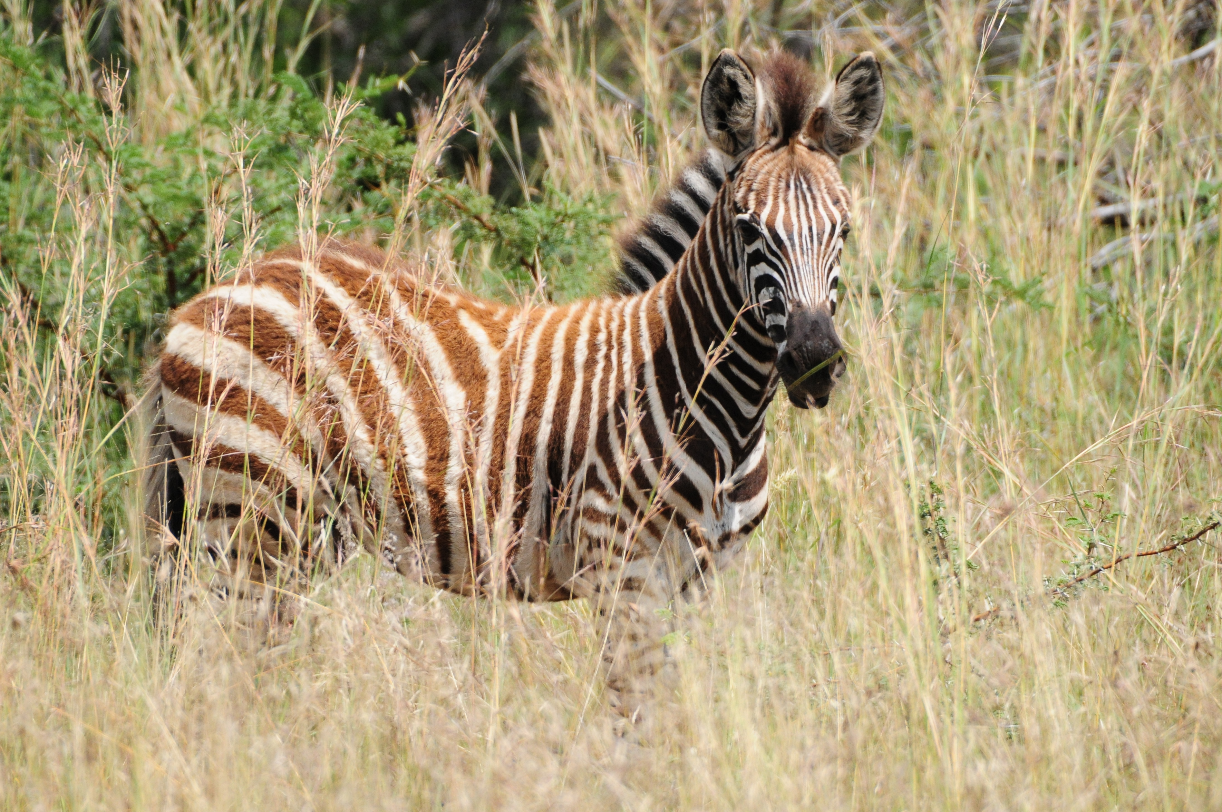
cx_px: 577
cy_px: 414
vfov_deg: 1.6
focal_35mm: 848
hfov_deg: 2.4
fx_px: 28751
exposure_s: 1/1500
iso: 800
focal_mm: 500
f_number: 8
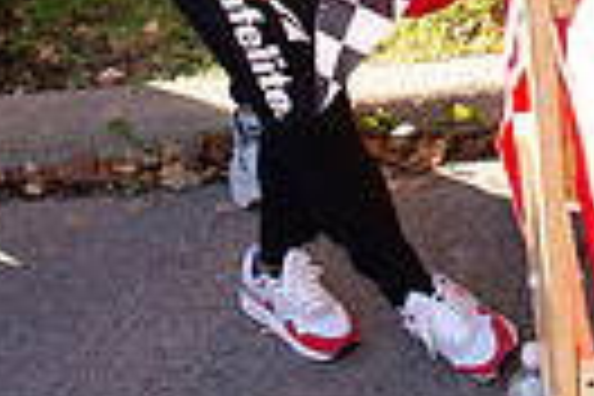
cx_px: 774
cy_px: -342
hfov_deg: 15.9
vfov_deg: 10.5
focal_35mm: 122
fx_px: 2013
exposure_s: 1/200
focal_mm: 24
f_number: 6.3
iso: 500
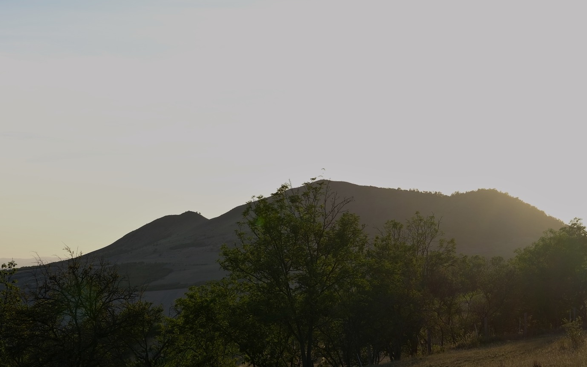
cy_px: 160
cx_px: 393
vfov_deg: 15.4
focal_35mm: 85
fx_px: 1360
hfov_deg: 24.2
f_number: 8
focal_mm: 70
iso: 100
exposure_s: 1/80
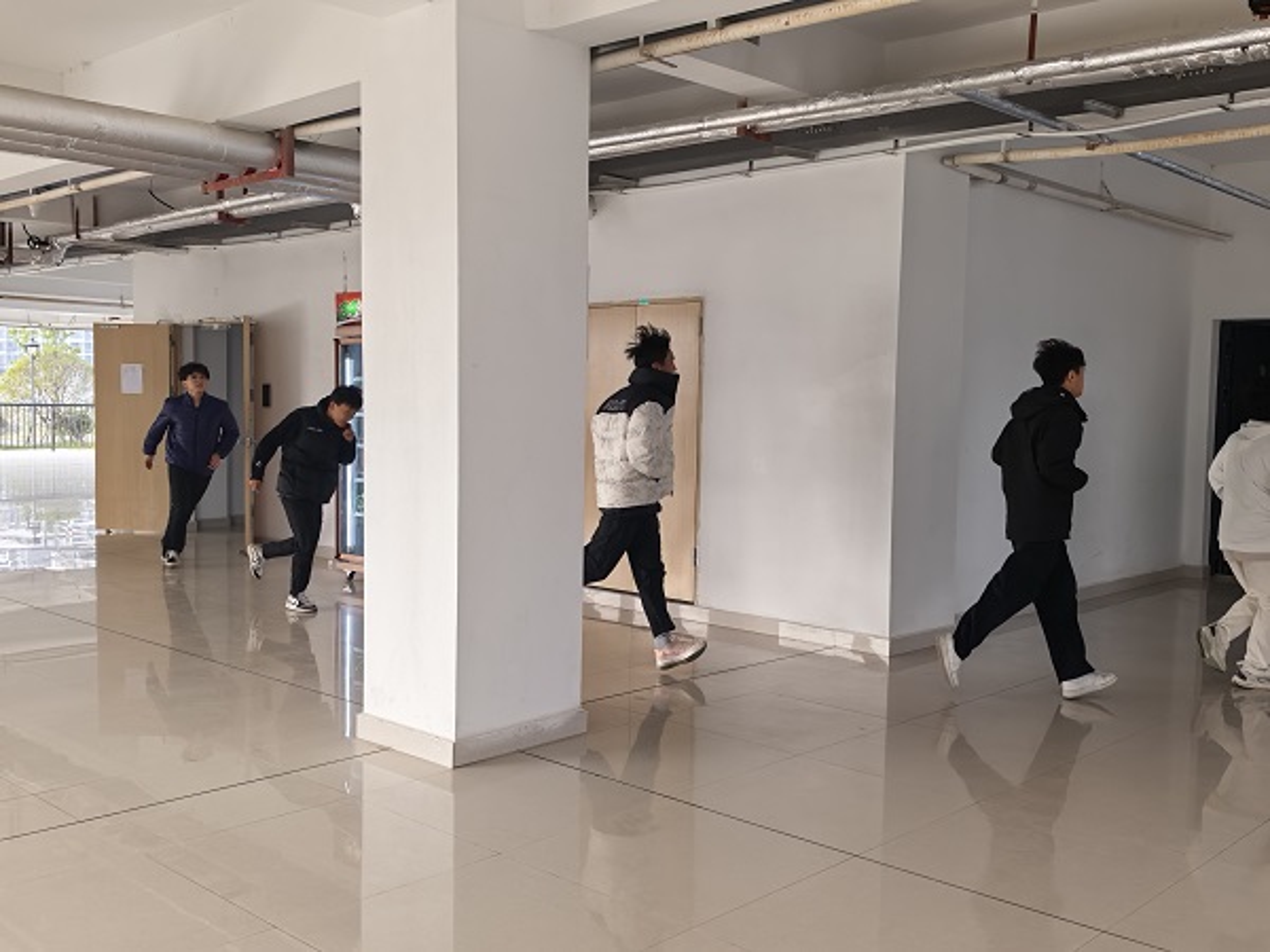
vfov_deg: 42.9
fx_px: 1211
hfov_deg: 55.4
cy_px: 476
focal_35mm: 33
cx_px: 635
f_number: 2
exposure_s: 1/941
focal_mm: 6.98
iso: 400
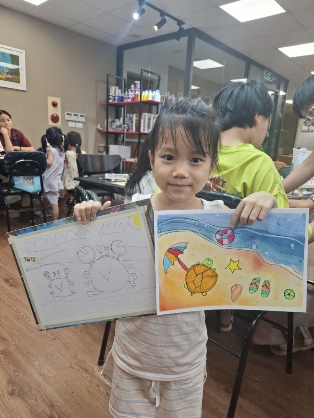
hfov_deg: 58.9
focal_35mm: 23
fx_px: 278
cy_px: 209
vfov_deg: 73.9
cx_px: 157
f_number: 1.8
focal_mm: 5.54
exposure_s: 1/100
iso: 160
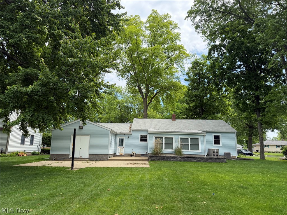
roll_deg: -0.4
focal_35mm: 24
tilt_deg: +12.2
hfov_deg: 71.6
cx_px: 144
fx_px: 199
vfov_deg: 56.8
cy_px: 108
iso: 100
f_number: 1.78
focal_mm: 6.76
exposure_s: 1/1949
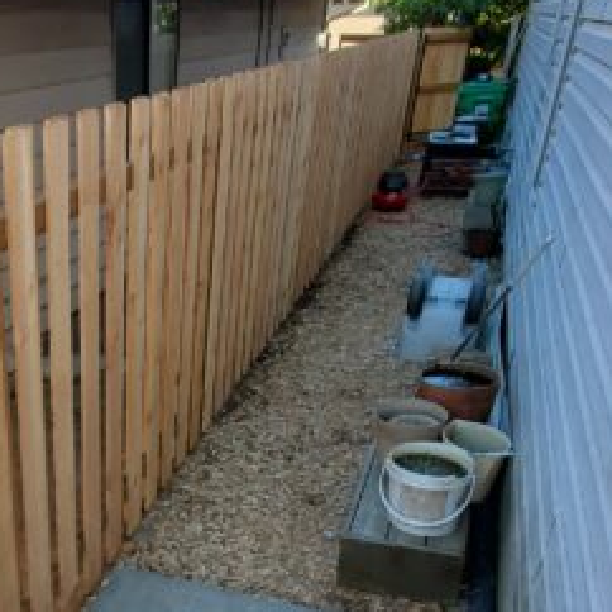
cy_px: 480
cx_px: 81
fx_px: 760
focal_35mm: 38
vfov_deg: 42.1
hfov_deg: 41.0
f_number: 2.2
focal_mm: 1.8
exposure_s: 1/183
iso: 50
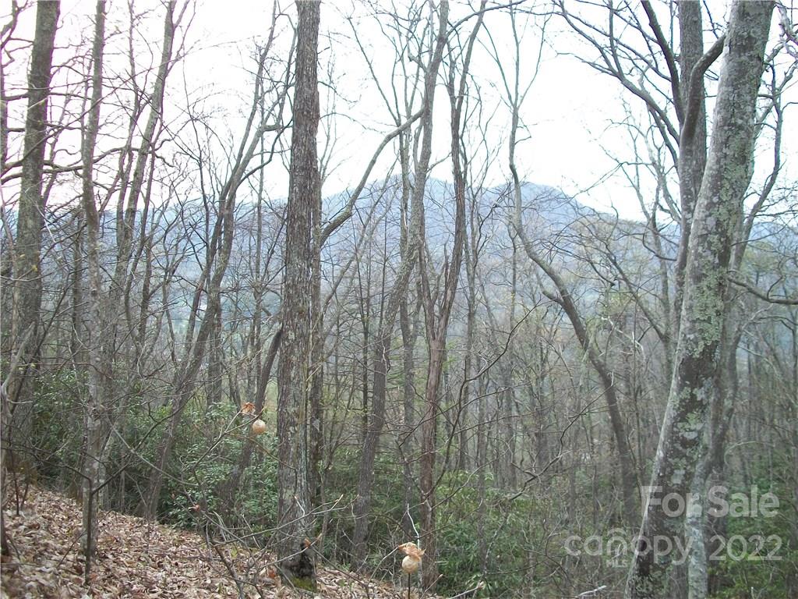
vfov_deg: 44.2
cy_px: 300
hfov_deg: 56.8
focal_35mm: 32
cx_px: 399
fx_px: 738
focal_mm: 5.7
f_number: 2.9
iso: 80
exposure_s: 1/200
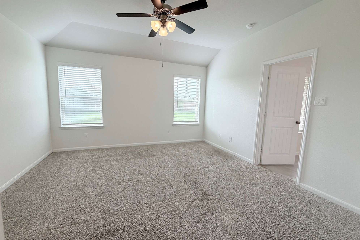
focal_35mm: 15
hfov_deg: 100.4
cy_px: 118
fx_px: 150
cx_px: 176
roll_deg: -1.6
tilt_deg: -4.5
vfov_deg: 77.3
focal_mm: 2.22
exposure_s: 1/120
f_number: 2.2
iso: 125
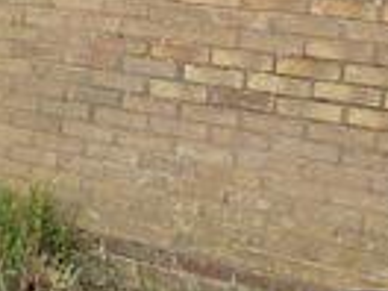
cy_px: -9
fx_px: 1132
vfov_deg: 14.4
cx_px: -438
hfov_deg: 15.0
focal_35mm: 101
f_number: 1.9
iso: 40
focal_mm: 2.2
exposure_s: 1/1343
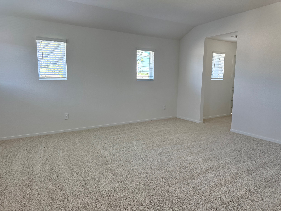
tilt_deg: -7.8
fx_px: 195
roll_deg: +0.2
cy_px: 106
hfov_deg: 71.6
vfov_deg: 56.8
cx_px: 140
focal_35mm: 24
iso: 200
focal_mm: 6.76
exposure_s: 1/130
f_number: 1.78
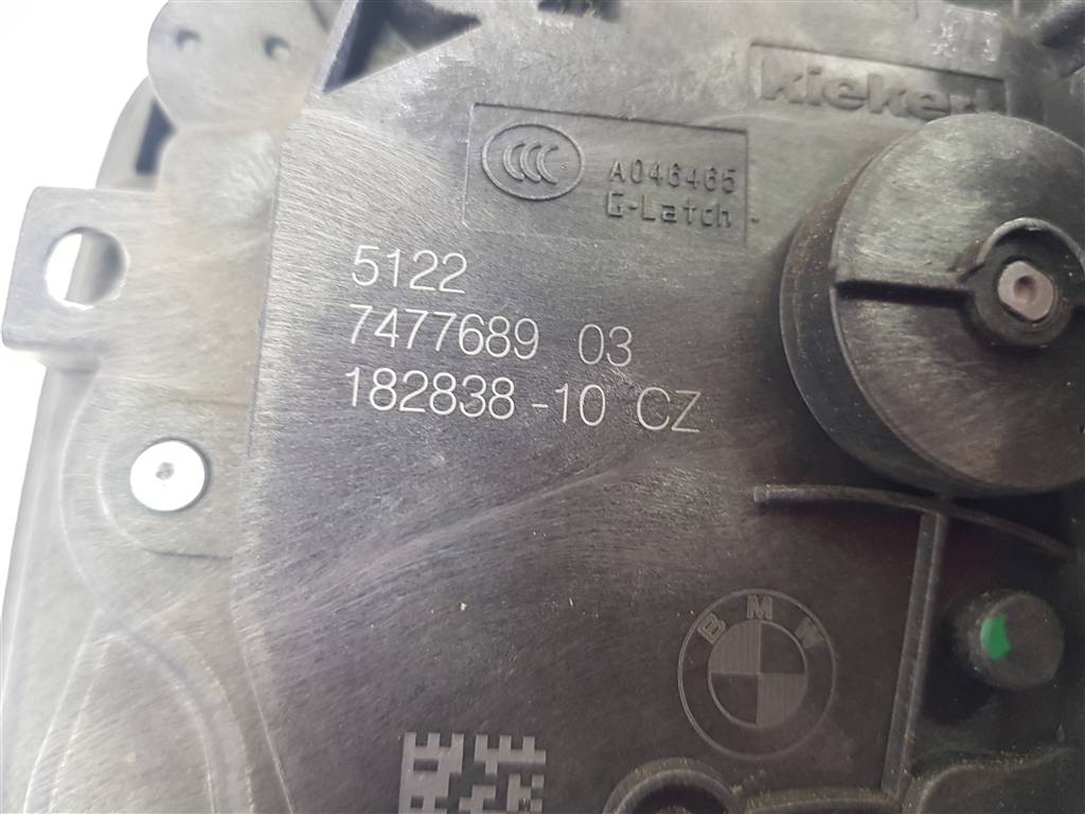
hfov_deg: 67.3
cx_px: 542
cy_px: 407
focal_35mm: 26
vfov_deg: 53.1
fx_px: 815
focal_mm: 4.2
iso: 160
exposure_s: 1/33
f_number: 1.7
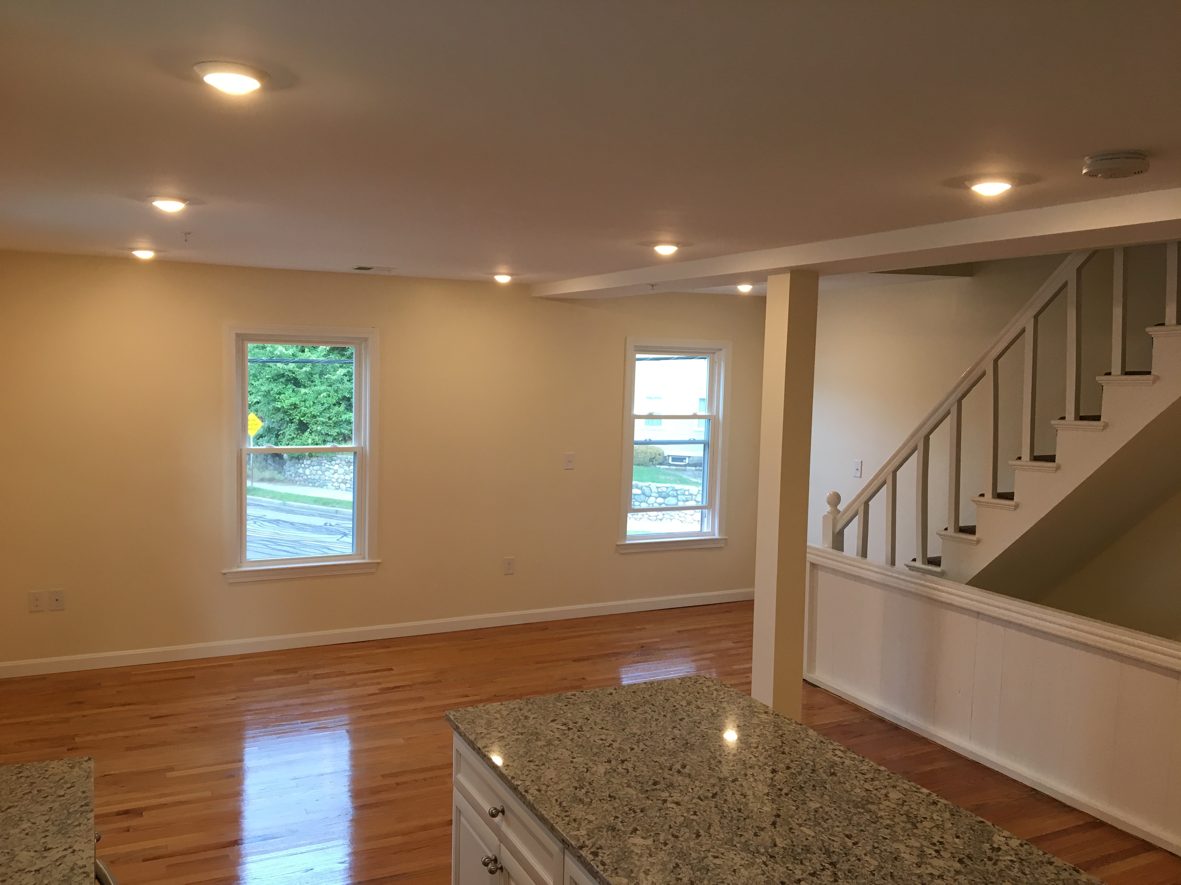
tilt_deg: -3.3
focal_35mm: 29
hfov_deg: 61.7
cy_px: 442
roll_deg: -0.4
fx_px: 989
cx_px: 590
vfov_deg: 48.2
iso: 32
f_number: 2.2
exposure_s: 1/30
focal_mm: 4.15
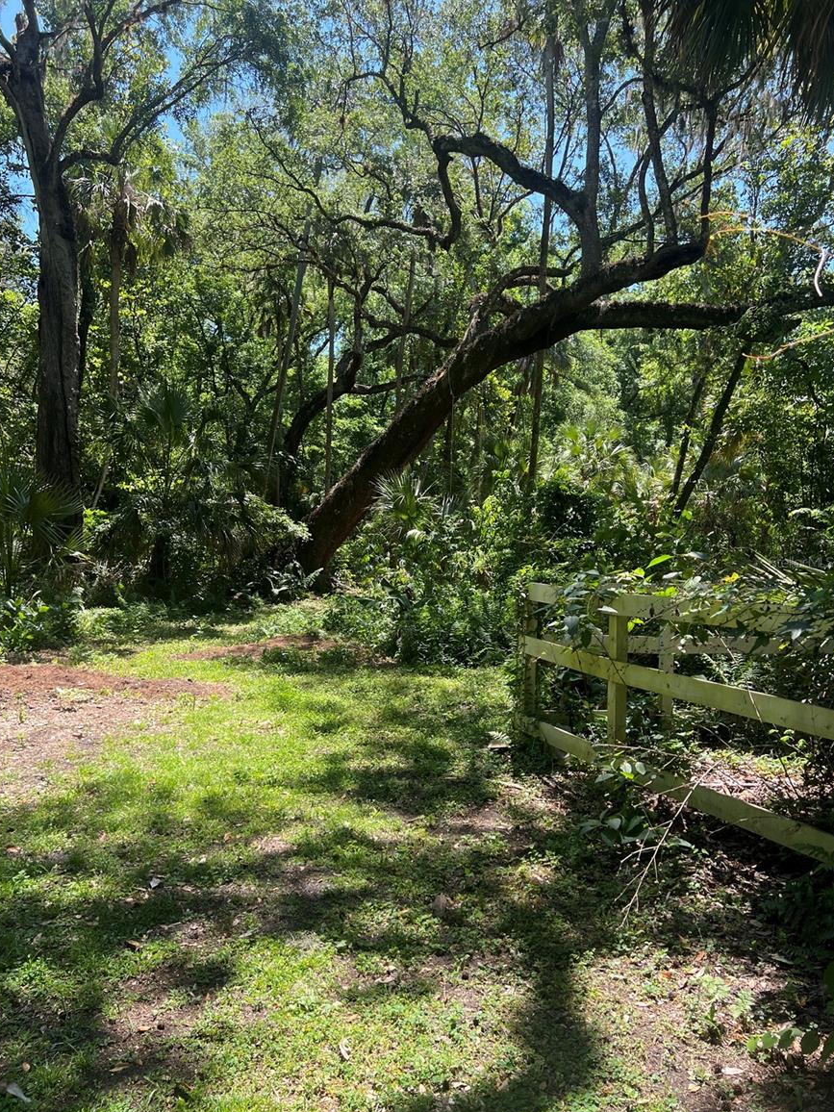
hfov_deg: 51.3
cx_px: 404
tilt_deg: -2.6
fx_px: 867
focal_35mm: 27
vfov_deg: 65.3
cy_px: 562
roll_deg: -0.6
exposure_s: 1/723
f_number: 1.5
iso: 50
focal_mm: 5.7
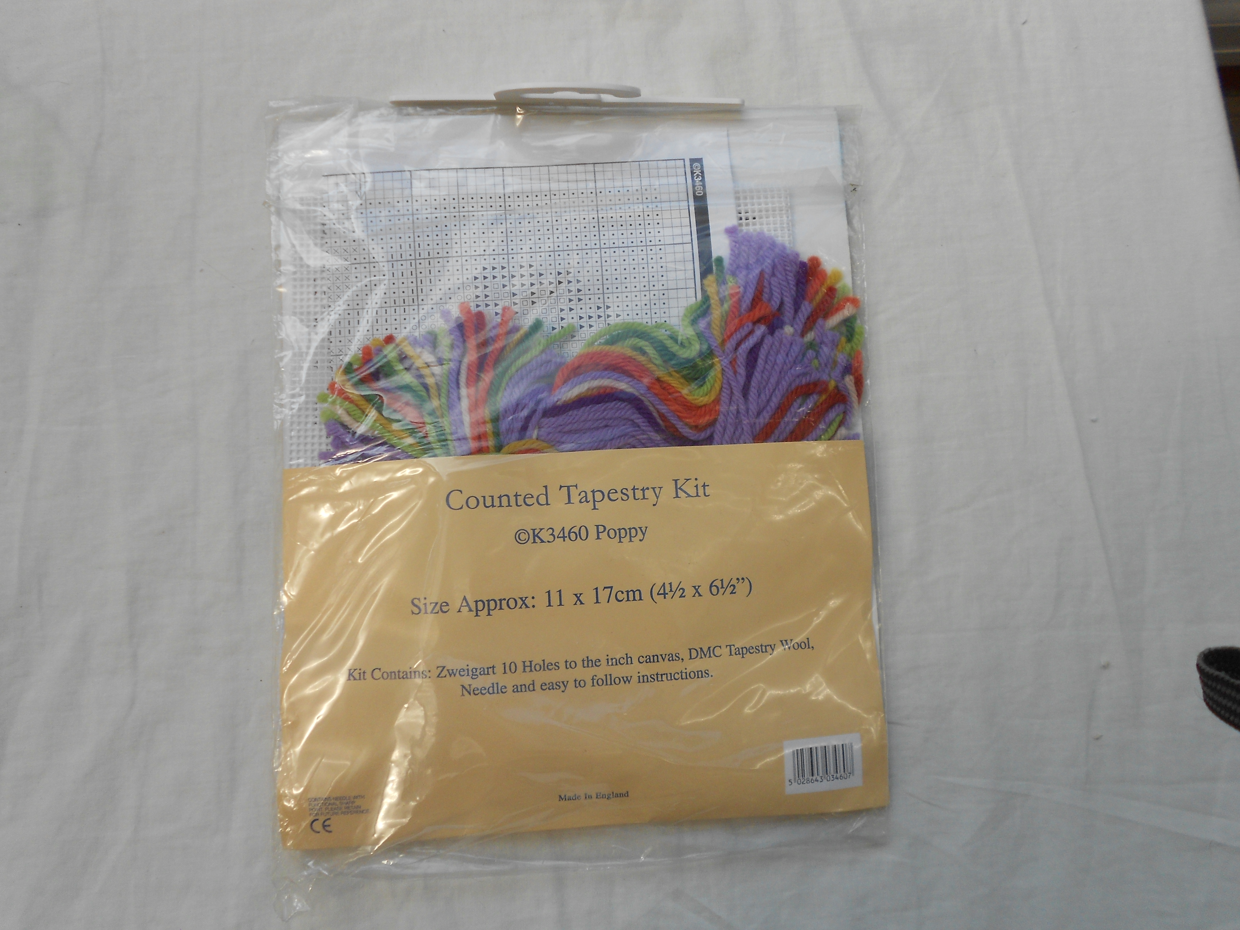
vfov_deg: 48.2
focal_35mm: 29
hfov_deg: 61.7
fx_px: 1039
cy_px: 465
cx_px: 620
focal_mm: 5.1
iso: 80
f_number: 3.4
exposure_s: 1/320
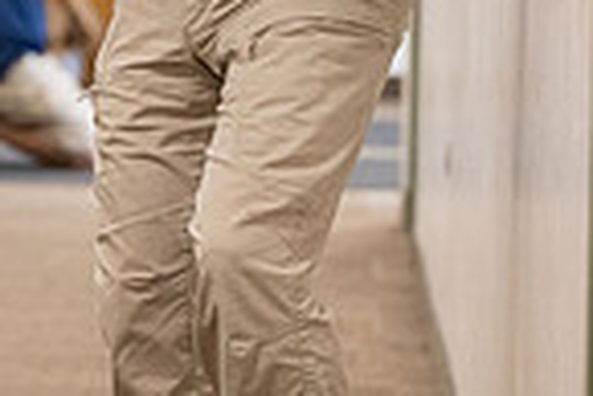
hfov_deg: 6.3
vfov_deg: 4.2
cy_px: -218
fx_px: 5408
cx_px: 123
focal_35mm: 328
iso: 2500
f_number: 2.8
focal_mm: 82
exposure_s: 1/640
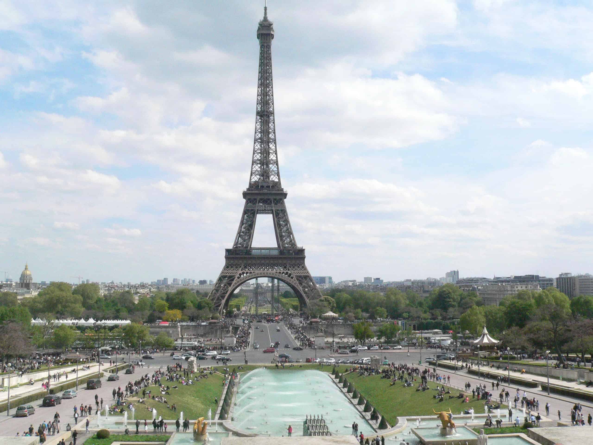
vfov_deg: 39.7
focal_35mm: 36
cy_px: 222
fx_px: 617
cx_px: 296
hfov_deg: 51.4
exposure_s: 1/800
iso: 400
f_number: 8
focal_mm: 6
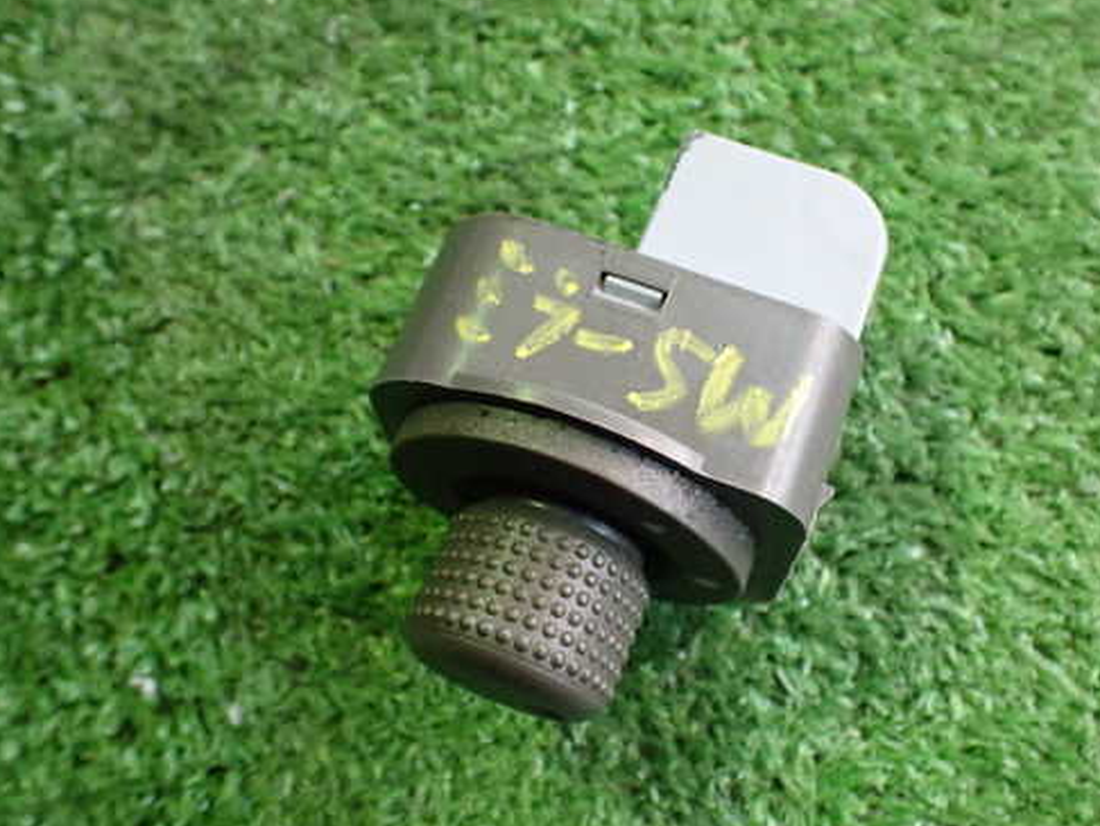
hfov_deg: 49.8
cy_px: 382
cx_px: 668
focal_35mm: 37
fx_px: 1176
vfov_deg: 38.7
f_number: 2.3
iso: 800
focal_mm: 5.4
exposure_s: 1/80
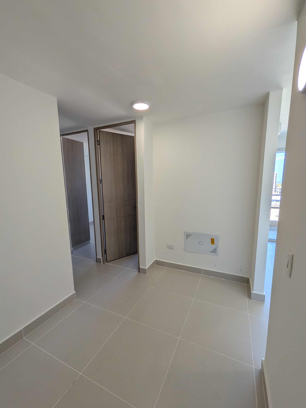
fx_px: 177
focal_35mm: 15
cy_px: 210
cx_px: 155
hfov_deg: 81.7
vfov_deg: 98.1
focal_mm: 1.85
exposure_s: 1/420
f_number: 2.2
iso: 48
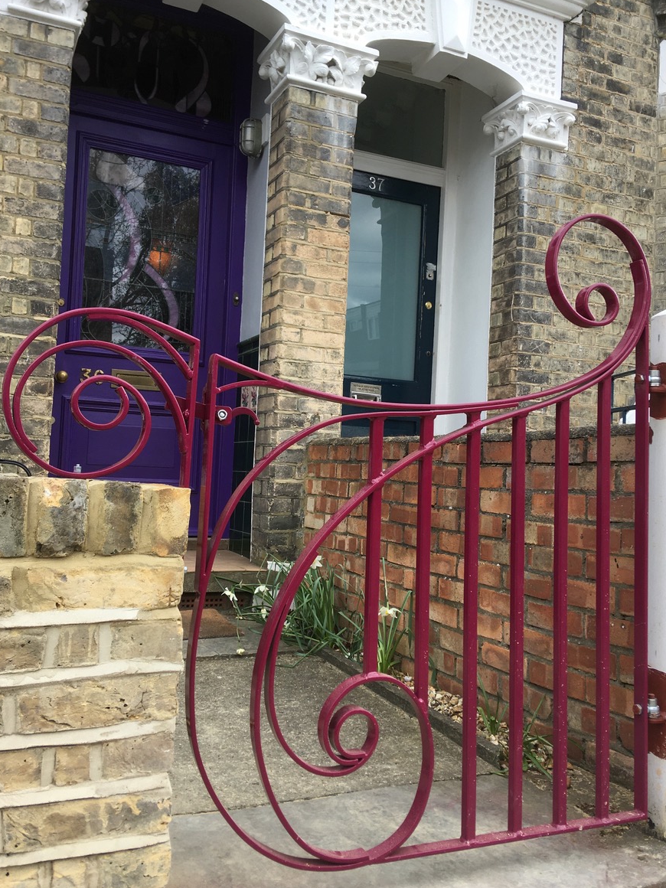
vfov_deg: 56.8
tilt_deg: +2.5
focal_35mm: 32
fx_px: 821
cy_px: 432
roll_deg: -2.8
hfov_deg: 44.2
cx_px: 335
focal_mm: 4.15
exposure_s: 1/212
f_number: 2.2
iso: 25
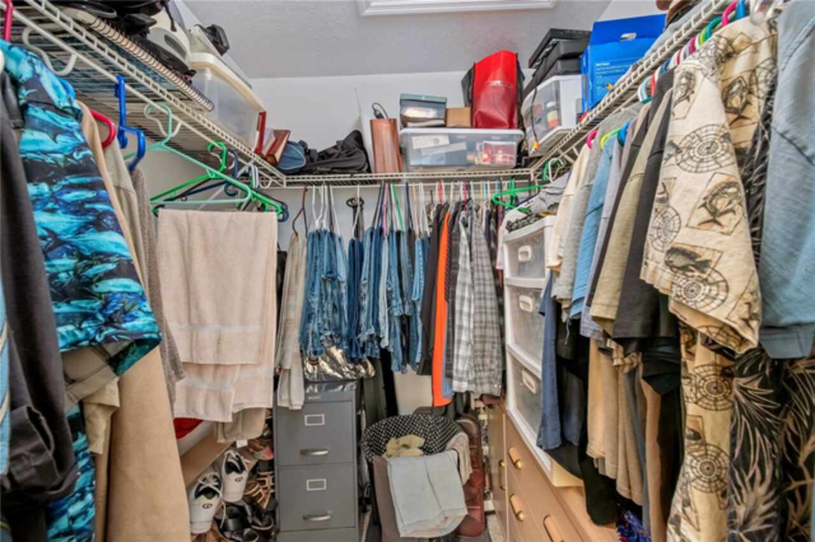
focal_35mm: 15
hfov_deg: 100.4
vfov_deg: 77.3
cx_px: 408
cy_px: 271
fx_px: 339
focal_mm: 10
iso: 250
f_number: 9
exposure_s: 3
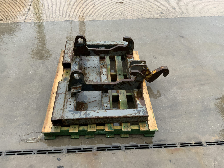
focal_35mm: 29
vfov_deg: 48.2
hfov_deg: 61.7
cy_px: 84
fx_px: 188
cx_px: 112
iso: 64
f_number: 1.8
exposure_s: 1/101
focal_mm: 3
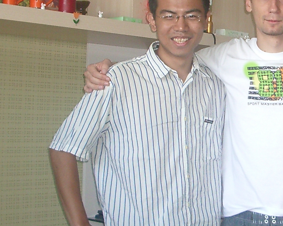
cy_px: 107
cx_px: 256
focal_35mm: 90
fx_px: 754
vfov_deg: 17.1
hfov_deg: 20.8
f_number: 2.6
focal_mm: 5.8
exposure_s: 1/60
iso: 200
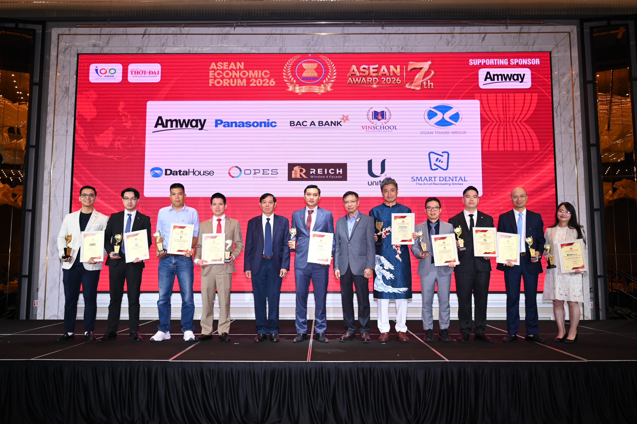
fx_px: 548
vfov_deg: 42.3
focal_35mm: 31
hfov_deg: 60.3
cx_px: 318
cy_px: 212
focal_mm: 31
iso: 400
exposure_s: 1/200
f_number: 3.2
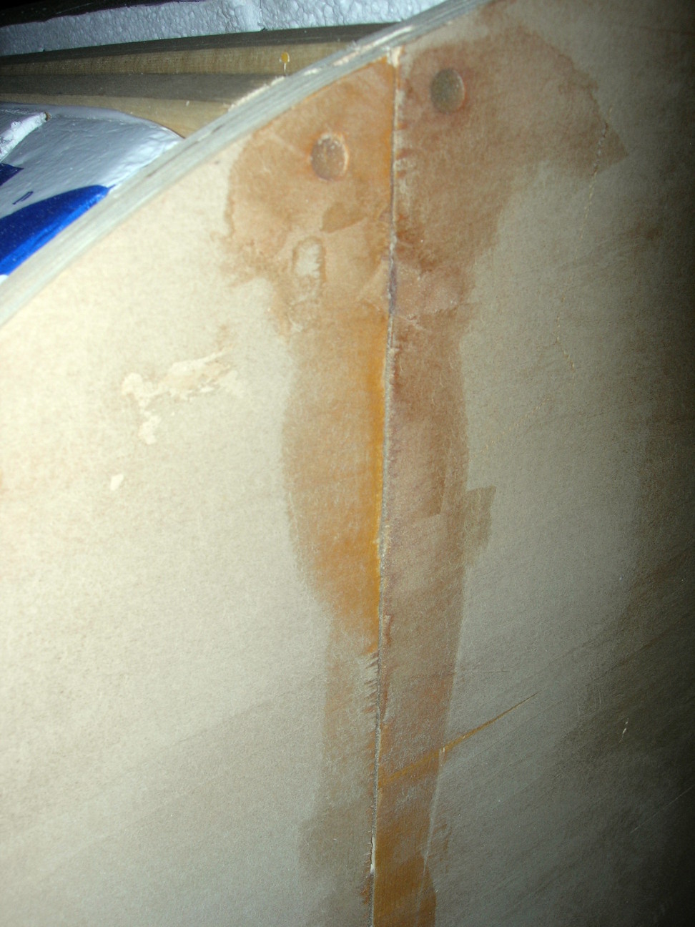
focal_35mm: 38
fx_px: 1017
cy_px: 464
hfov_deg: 37.7
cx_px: 348
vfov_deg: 49.0
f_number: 4.8
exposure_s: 1/60.1
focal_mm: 7.8
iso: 64
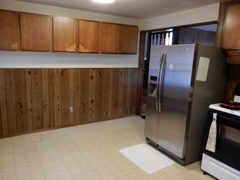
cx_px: 115
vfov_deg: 51.4
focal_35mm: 27
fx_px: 187
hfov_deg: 65.3
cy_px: 89
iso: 400
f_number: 3.4
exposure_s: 1/25
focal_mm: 4.3
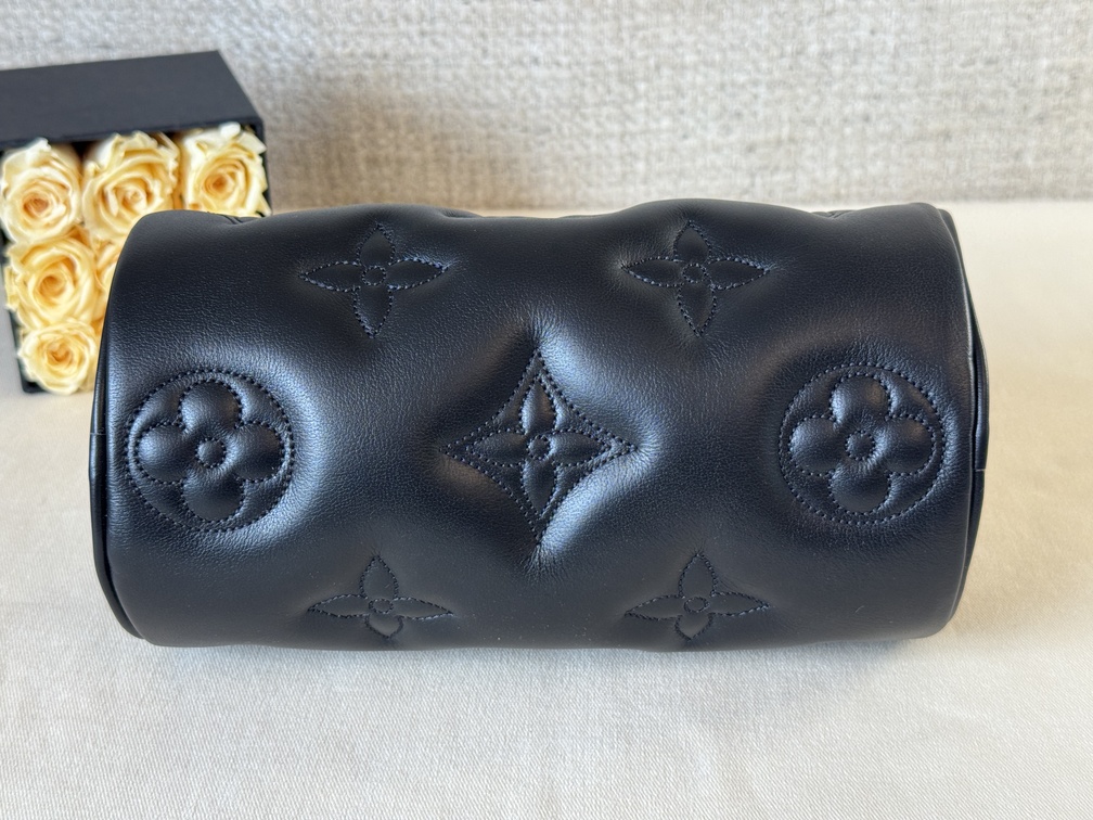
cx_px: 546
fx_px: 1516
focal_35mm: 48
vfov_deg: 30.3
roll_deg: +1.5
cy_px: 410
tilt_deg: -27.4
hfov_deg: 39.7
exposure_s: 1/50
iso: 50
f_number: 1.78
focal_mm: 6.76
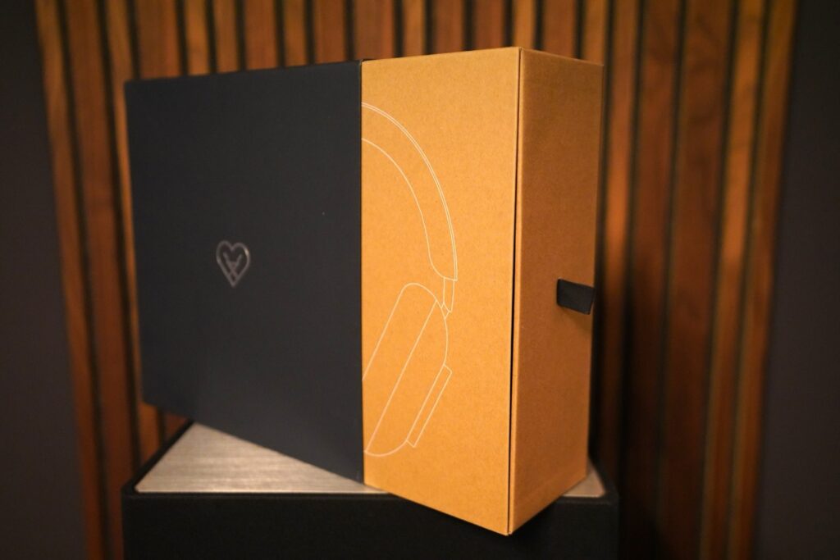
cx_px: 420
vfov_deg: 37.9
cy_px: 280
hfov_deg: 54.4
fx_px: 817
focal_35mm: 35
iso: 6400
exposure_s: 1/160
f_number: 2.8
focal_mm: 35
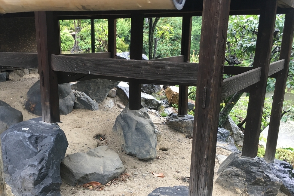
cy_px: 132
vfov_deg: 35.6
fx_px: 302
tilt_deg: -17.0
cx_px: 125
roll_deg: +0.7
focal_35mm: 37
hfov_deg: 51.7
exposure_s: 1/30
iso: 25
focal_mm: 4.15
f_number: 2.2
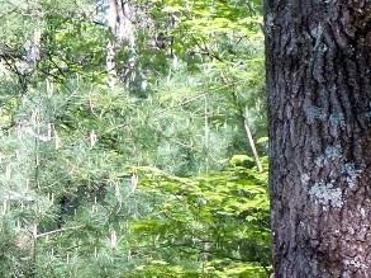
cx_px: 84
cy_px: 442
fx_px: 2922
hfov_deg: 7.3
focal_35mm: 273
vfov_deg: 5.4
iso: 100
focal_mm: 13.9
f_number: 3.8
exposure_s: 1/125
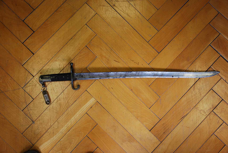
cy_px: 76
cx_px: 114
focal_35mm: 38
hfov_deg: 51.2
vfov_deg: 35.6
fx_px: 238
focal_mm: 25
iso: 200
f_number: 4
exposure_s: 1/30
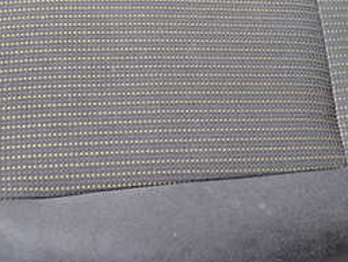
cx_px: 225
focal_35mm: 70
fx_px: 704
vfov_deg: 20.7
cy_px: 45
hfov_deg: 27.6
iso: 400
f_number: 2.3
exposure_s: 1/30
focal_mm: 5.4
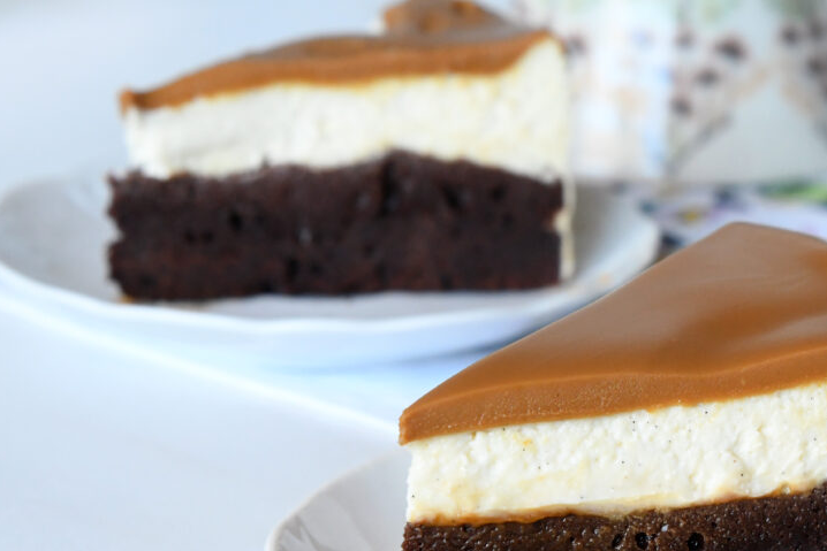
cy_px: 393
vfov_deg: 8.0
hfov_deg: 12.0
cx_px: 643
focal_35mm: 171
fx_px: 3929
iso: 2000
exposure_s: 1/125
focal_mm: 70
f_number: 6.3
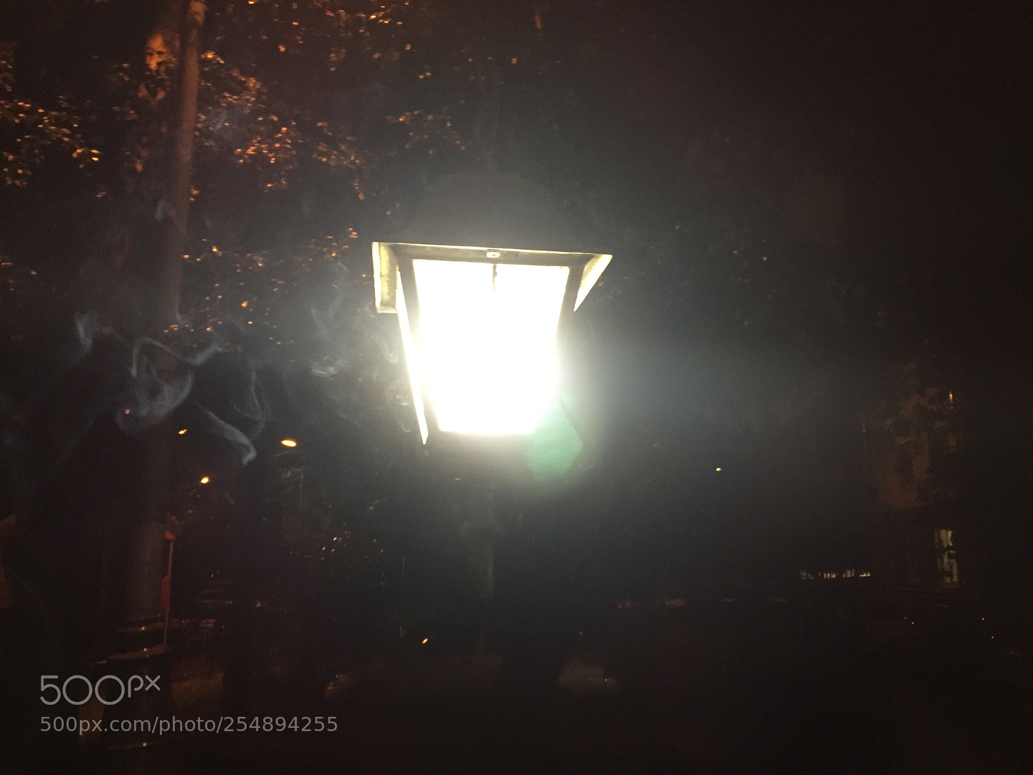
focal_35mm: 29
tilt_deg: +11.2
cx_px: 516
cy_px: 388
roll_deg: -0.3
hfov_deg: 61.7
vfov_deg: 48.2
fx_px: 865
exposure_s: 1/33
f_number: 2.2
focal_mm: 4.15
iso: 200
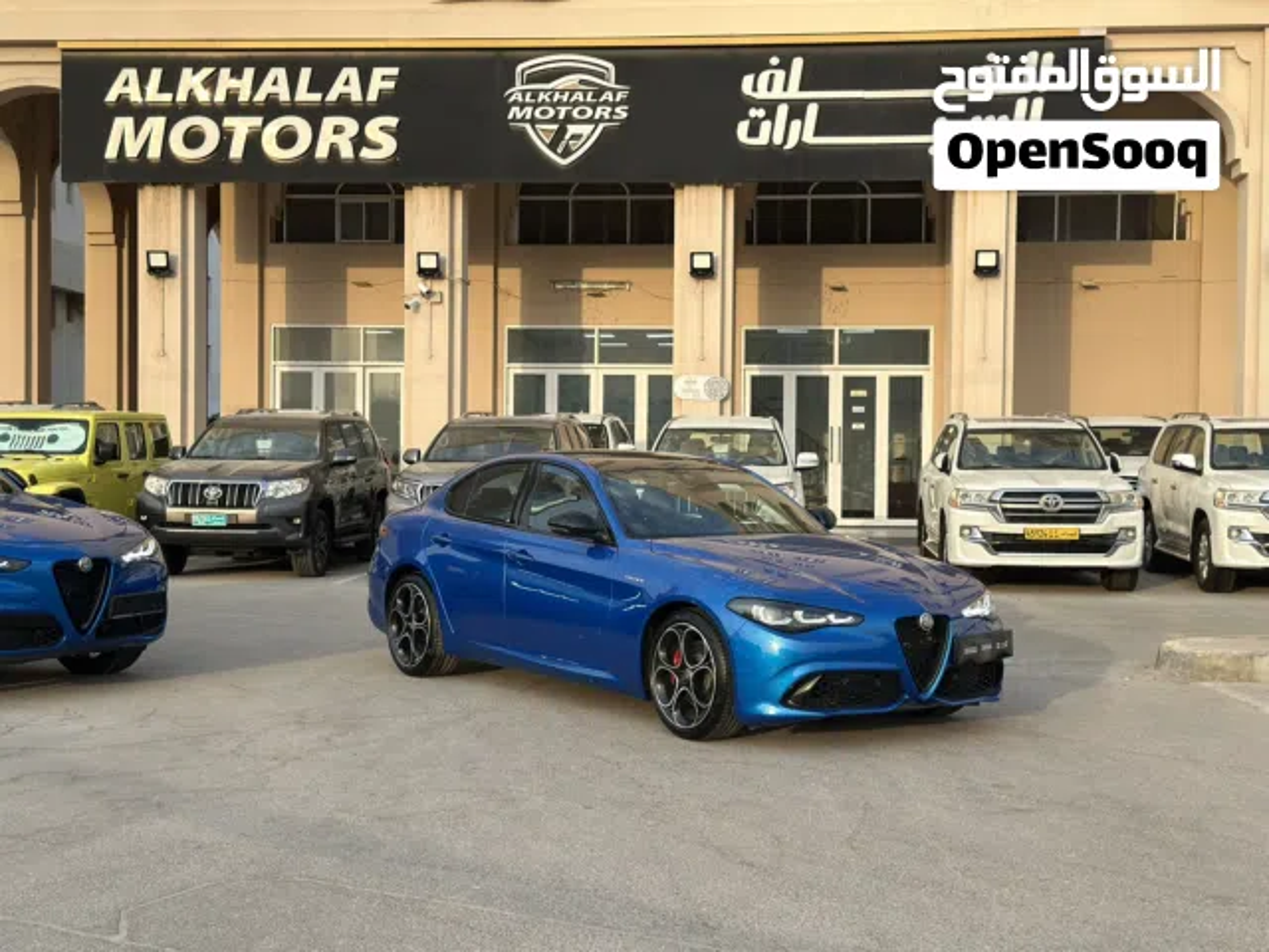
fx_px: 1760
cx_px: 634
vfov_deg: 30.3
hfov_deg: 39.7
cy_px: 476
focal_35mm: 48
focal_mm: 6.86
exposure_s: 1/1272
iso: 80
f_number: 1.78
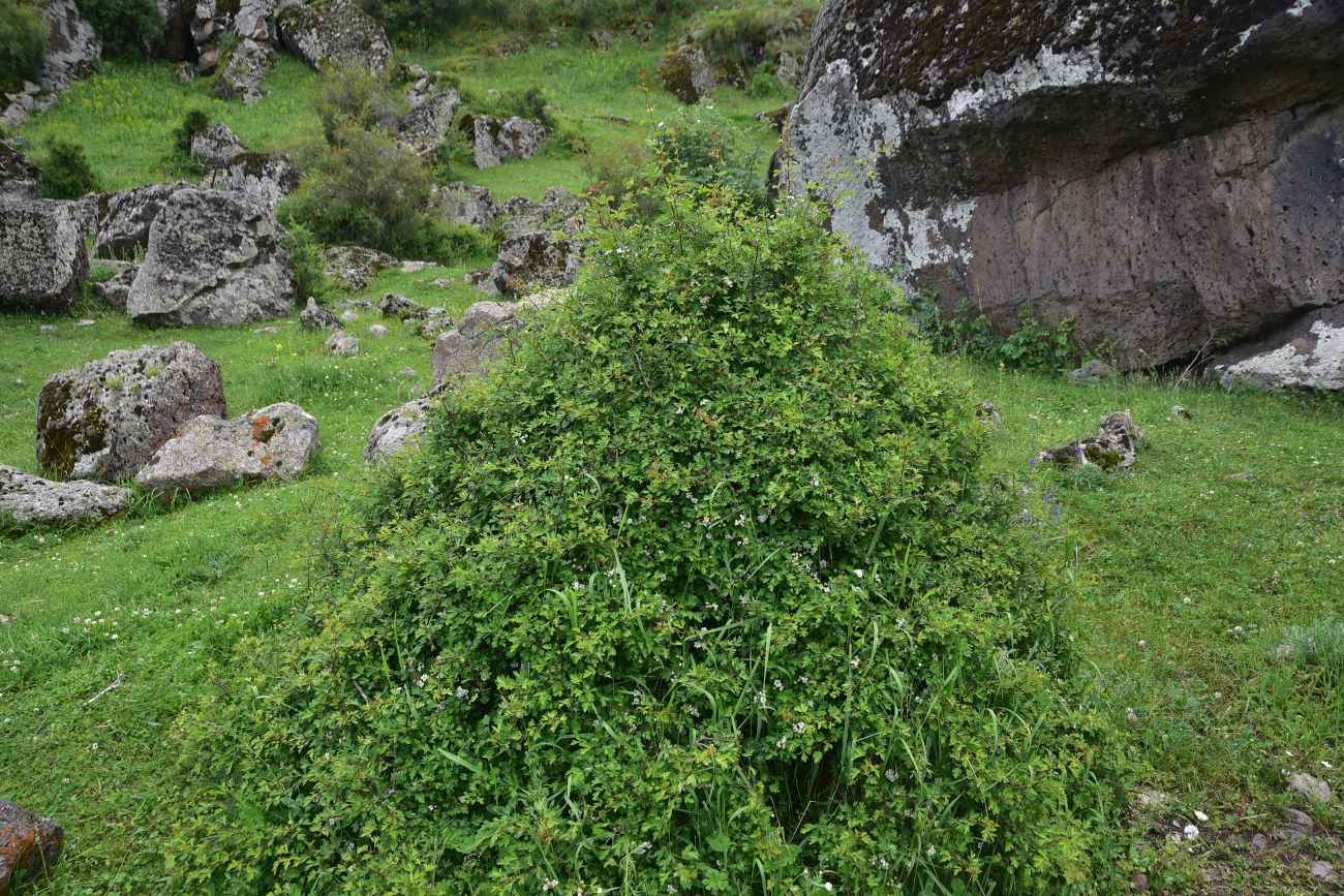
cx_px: 672
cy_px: 448
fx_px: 1867
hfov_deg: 39.6
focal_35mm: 50
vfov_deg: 27.0
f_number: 6.3
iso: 160
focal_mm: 50
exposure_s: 1/125
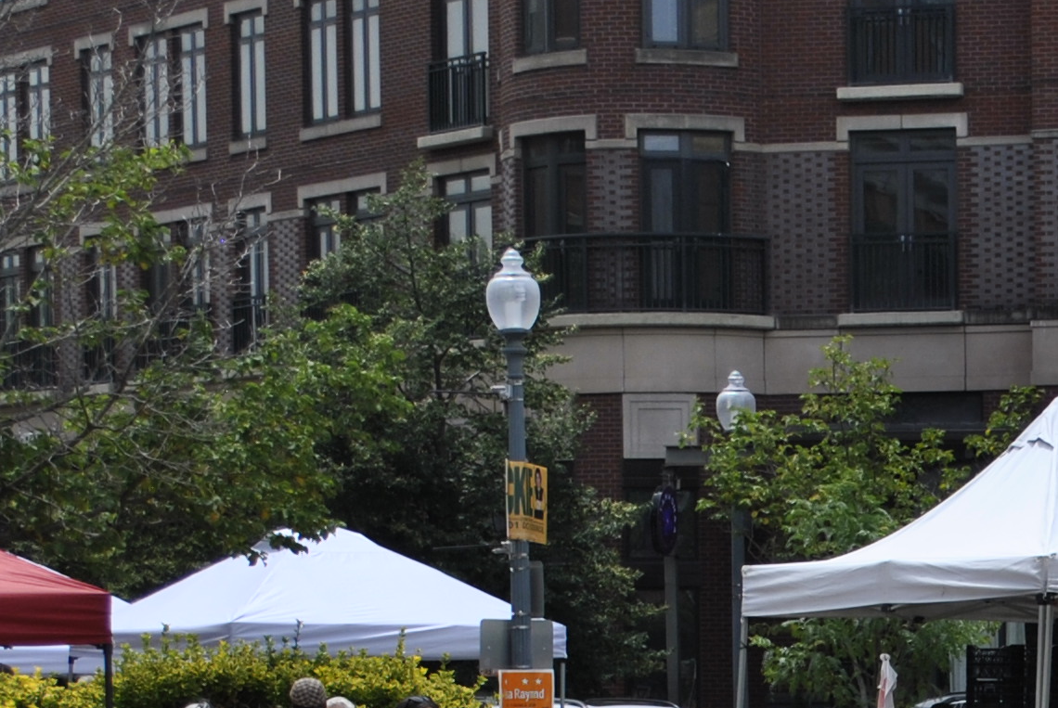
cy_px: 989
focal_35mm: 148
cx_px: 1232
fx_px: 4346
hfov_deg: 13.5
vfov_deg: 9.1
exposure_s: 1/800
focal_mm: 29
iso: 100
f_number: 5
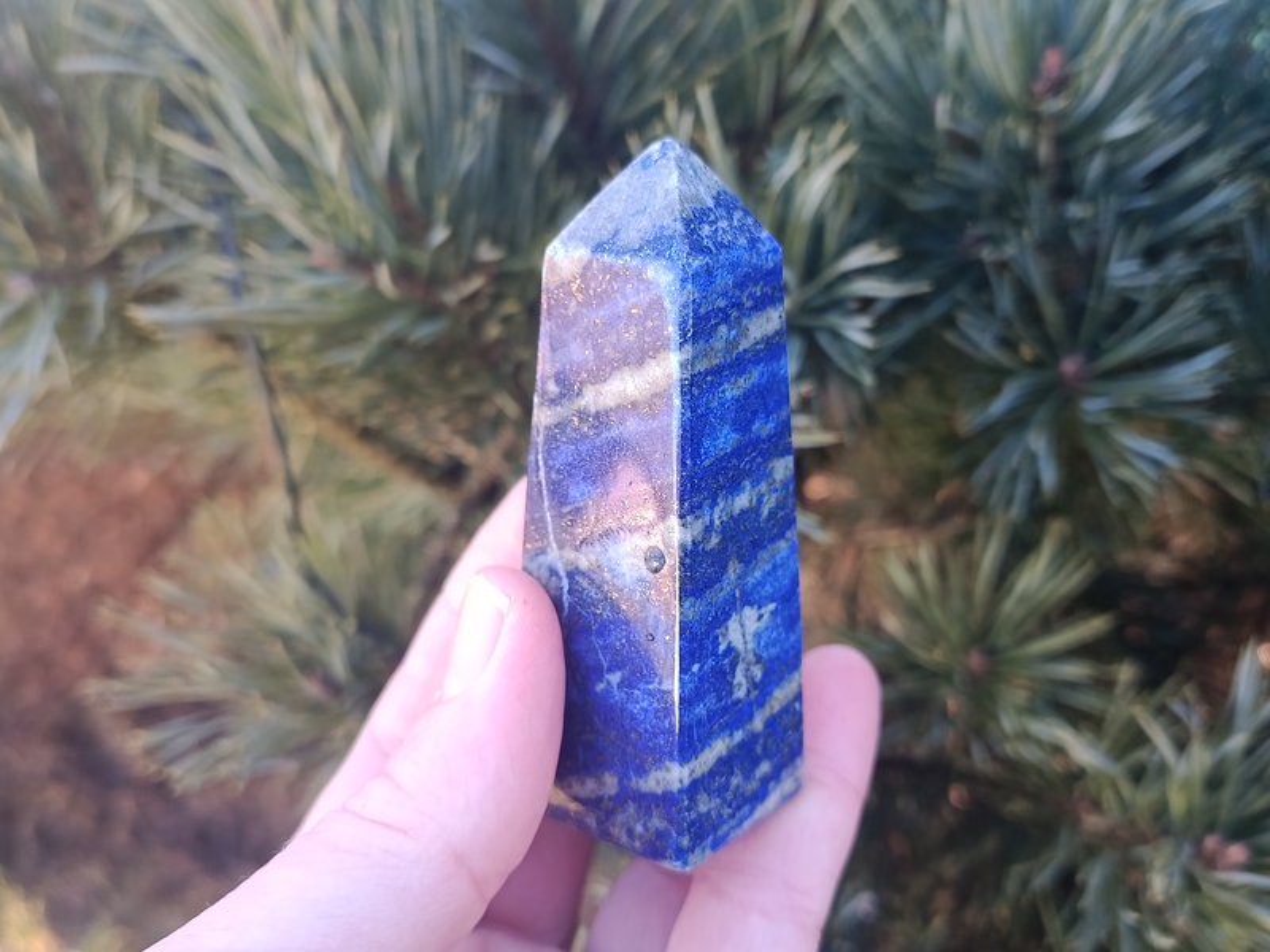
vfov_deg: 42.9
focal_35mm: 33
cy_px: 476
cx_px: 635
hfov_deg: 55.4
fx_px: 1211
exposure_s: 1/100
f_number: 1.7
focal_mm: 5.24
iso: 279
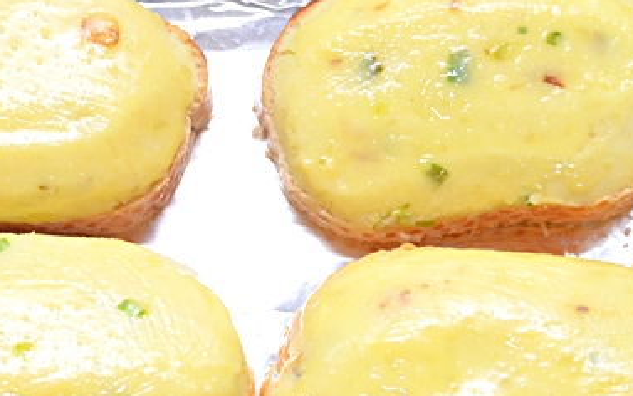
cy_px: 255
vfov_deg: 11.9
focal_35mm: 110
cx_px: 198
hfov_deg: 18.9
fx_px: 1898
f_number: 5
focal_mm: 34
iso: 800
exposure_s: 1/30
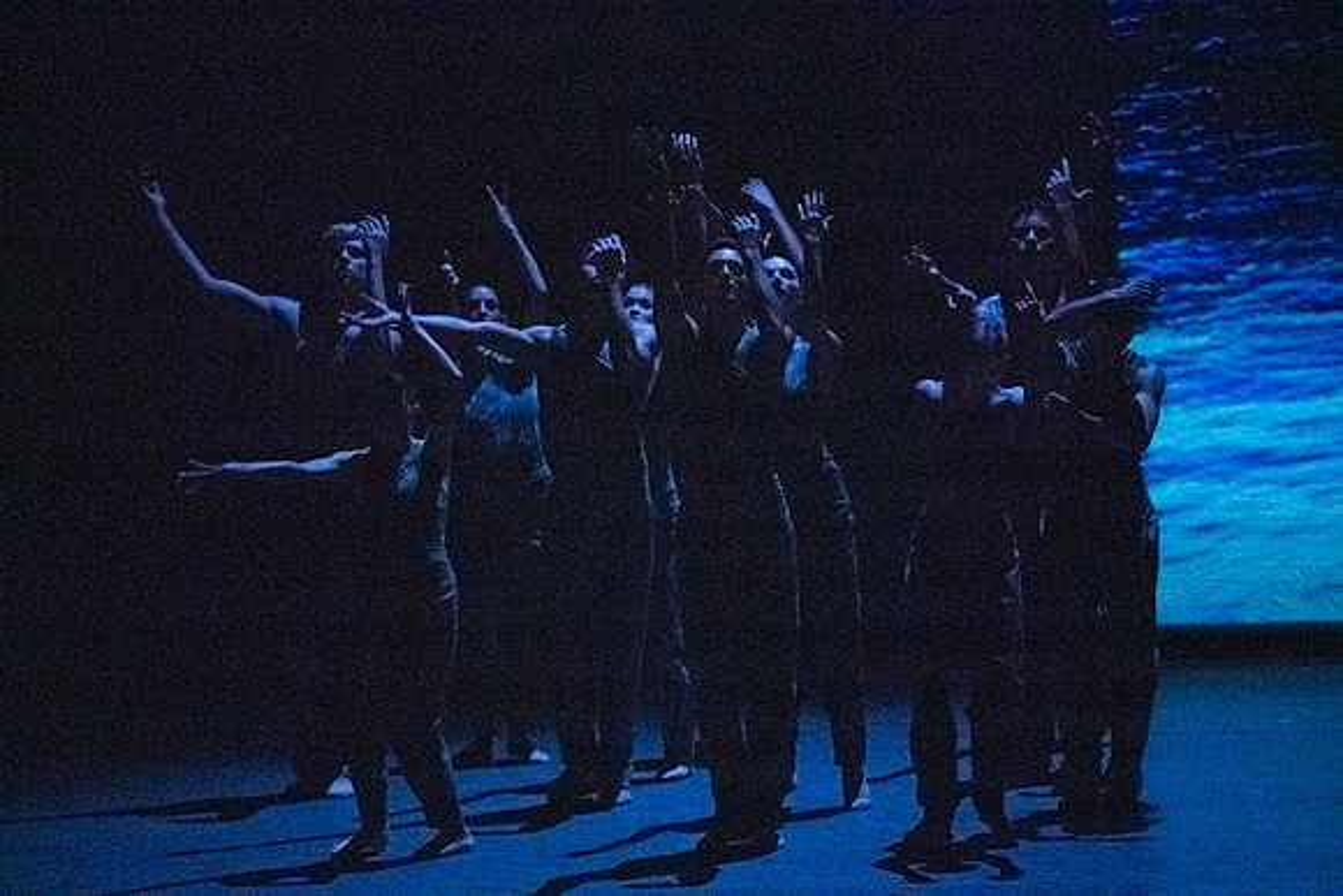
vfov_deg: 3.4
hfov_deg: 5.2
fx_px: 14925
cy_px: 448
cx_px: 672
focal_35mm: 400
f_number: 5.6
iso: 25600
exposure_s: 1/400
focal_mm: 400
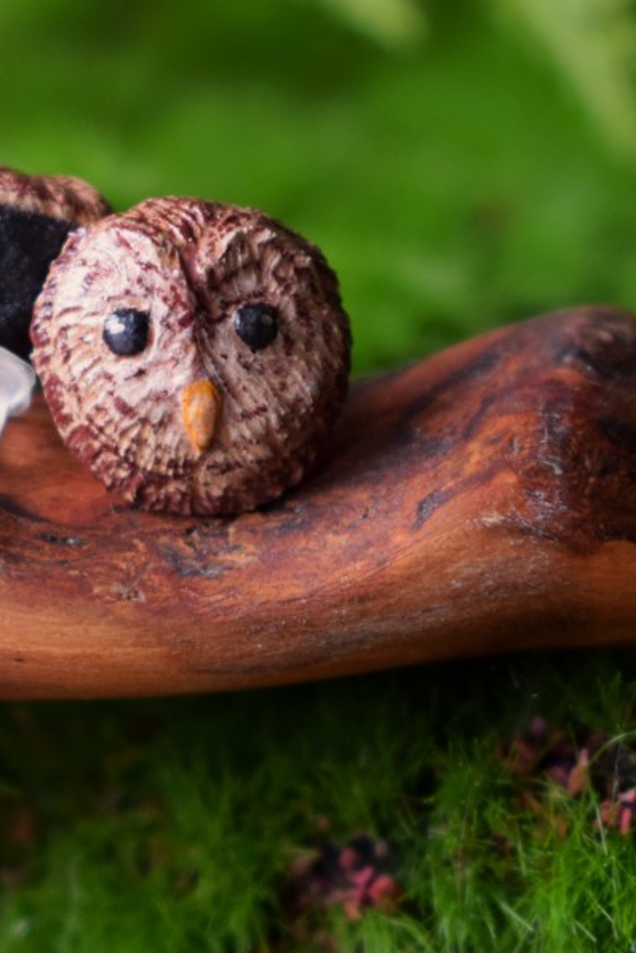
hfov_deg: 9.8
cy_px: 337
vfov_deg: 14.7
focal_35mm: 139
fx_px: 3683
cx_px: 129
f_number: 5.3
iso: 800
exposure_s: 1/60
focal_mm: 48
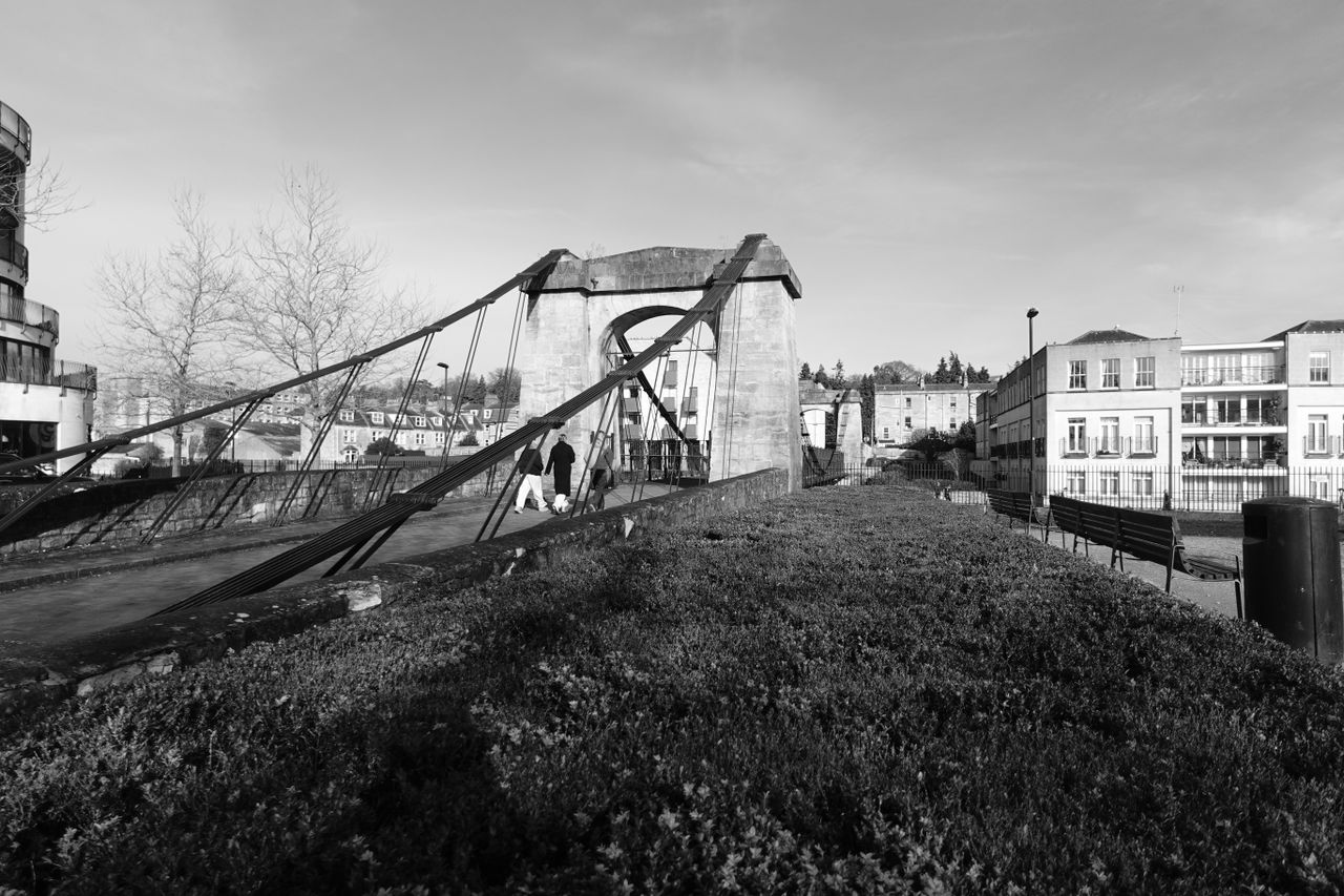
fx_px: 747
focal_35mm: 20
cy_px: 448
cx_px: 672
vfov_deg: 61.9
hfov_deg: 84.0
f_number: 2
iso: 125
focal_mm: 7.6
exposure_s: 1/3200
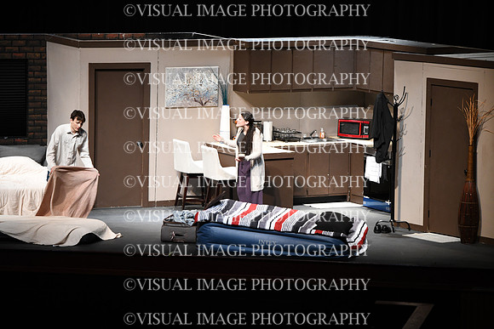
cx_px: 247
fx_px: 2745
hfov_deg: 10.3
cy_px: 164
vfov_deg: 6.9
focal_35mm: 200
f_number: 3.2
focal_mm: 200
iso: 2500
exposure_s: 1/500
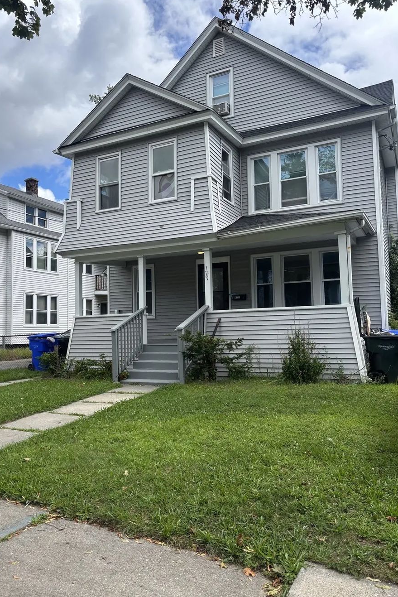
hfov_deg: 46.3
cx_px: 176
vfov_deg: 65.5
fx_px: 464
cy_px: 290
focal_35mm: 28
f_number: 1.6
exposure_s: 1/2342
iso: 50
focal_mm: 5.96
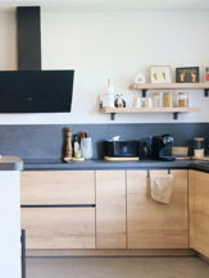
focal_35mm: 51
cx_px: -19
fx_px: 410
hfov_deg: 26.4
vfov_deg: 37.4
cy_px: 123
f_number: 4
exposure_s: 1/30
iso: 1250
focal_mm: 10.5
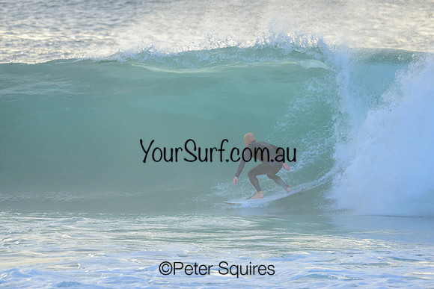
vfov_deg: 1.7
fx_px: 9646
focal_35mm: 800
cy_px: 144
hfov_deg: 2.6
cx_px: 217
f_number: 6.3
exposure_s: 1/2500
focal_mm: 800
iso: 2200
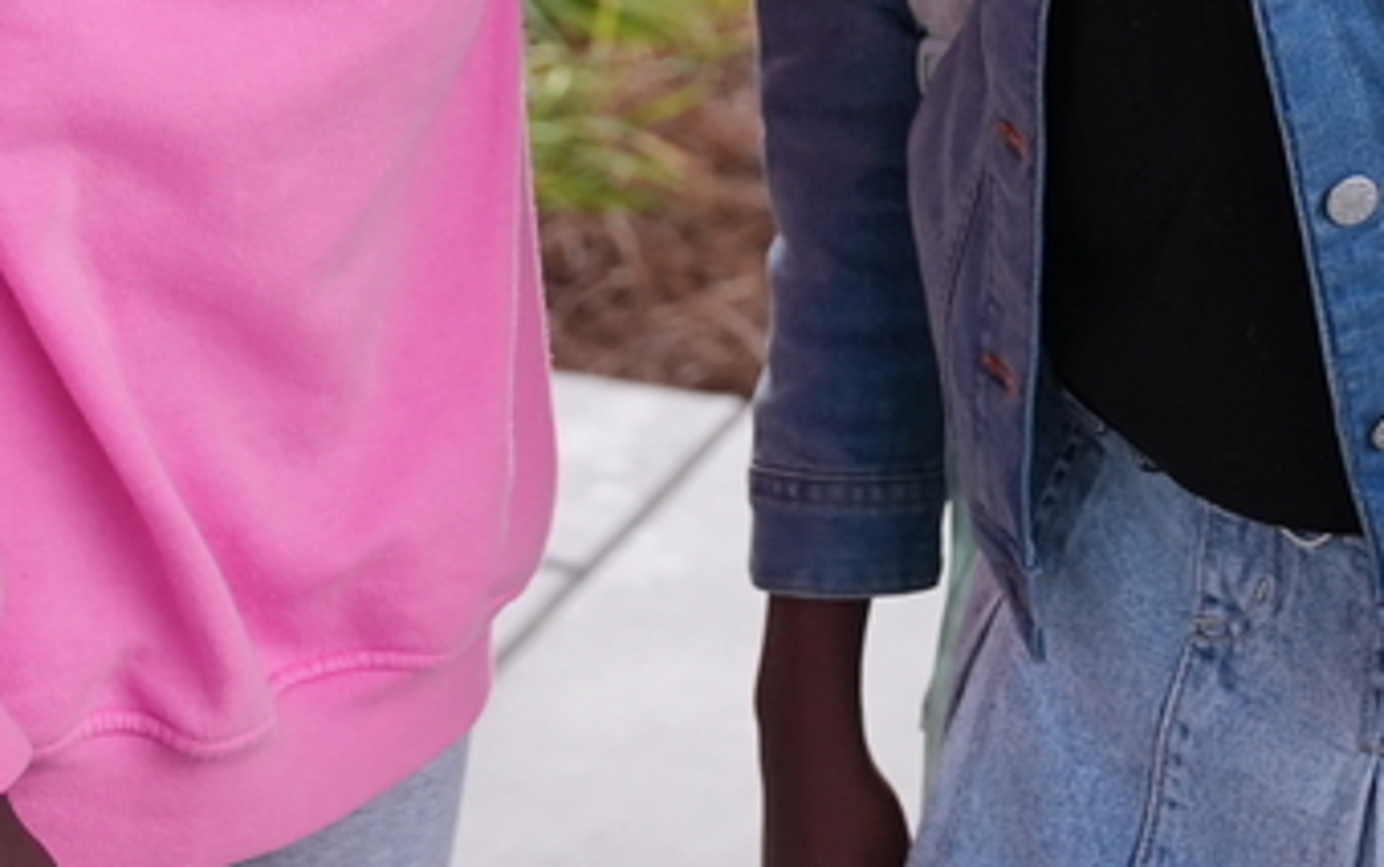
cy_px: -497
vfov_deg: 9.6
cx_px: 1128
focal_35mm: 132
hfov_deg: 15.7
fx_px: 4982
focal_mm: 43
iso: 2000
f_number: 3.5
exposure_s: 1/125
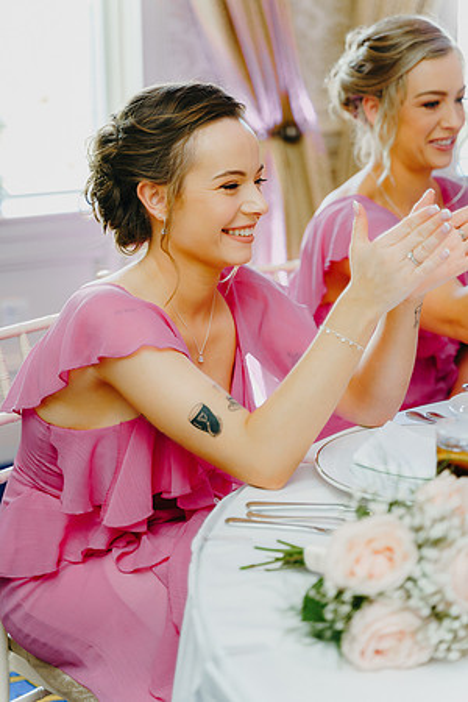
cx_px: 234
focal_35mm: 75
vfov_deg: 27.0
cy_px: 351
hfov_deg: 18.2
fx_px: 1462
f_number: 2.8
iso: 2000
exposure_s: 1/200
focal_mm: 75
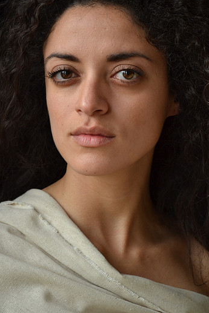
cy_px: 150
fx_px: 805
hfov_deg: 14.8
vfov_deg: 22.0
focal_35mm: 93
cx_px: 97
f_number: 5.6
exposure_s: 1/50
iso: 400
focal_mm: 55
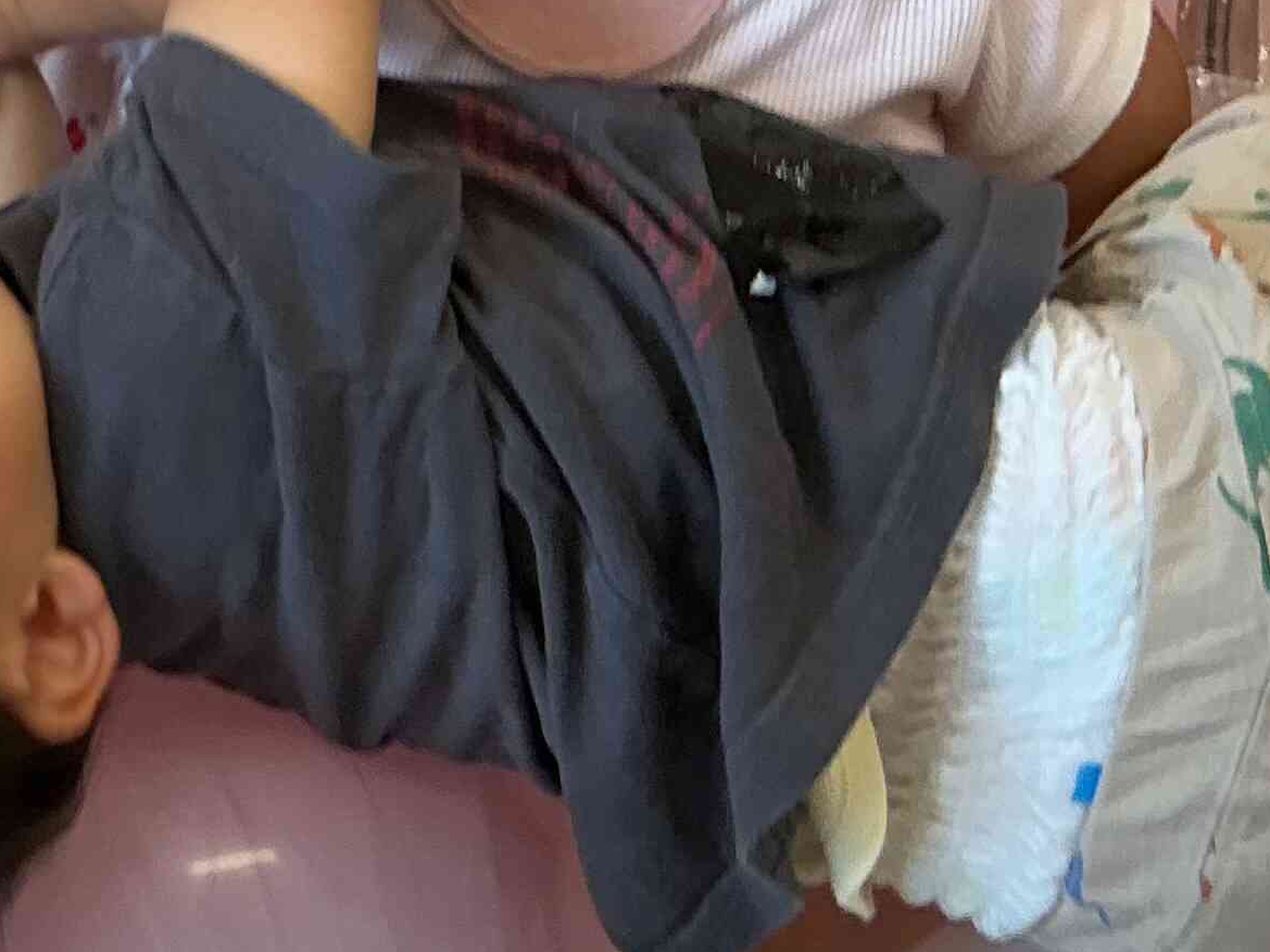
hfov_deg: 18.5
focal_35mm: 100
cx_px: -316
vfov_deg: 14.8
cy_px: 346
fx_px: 3669
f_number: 1.8
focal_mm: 3
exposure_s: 1/120
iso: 40
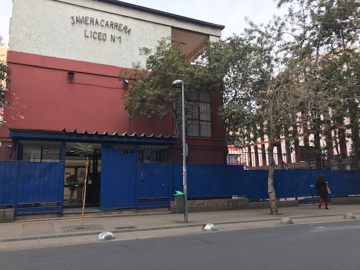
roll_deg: +1.7
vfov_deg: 49.7
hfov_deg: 63.4
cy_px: 135
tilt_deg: +10.9
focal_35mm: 28
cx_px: 180
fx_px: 291
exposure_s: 1/347
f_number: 1.8
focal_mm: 3.99
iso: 20
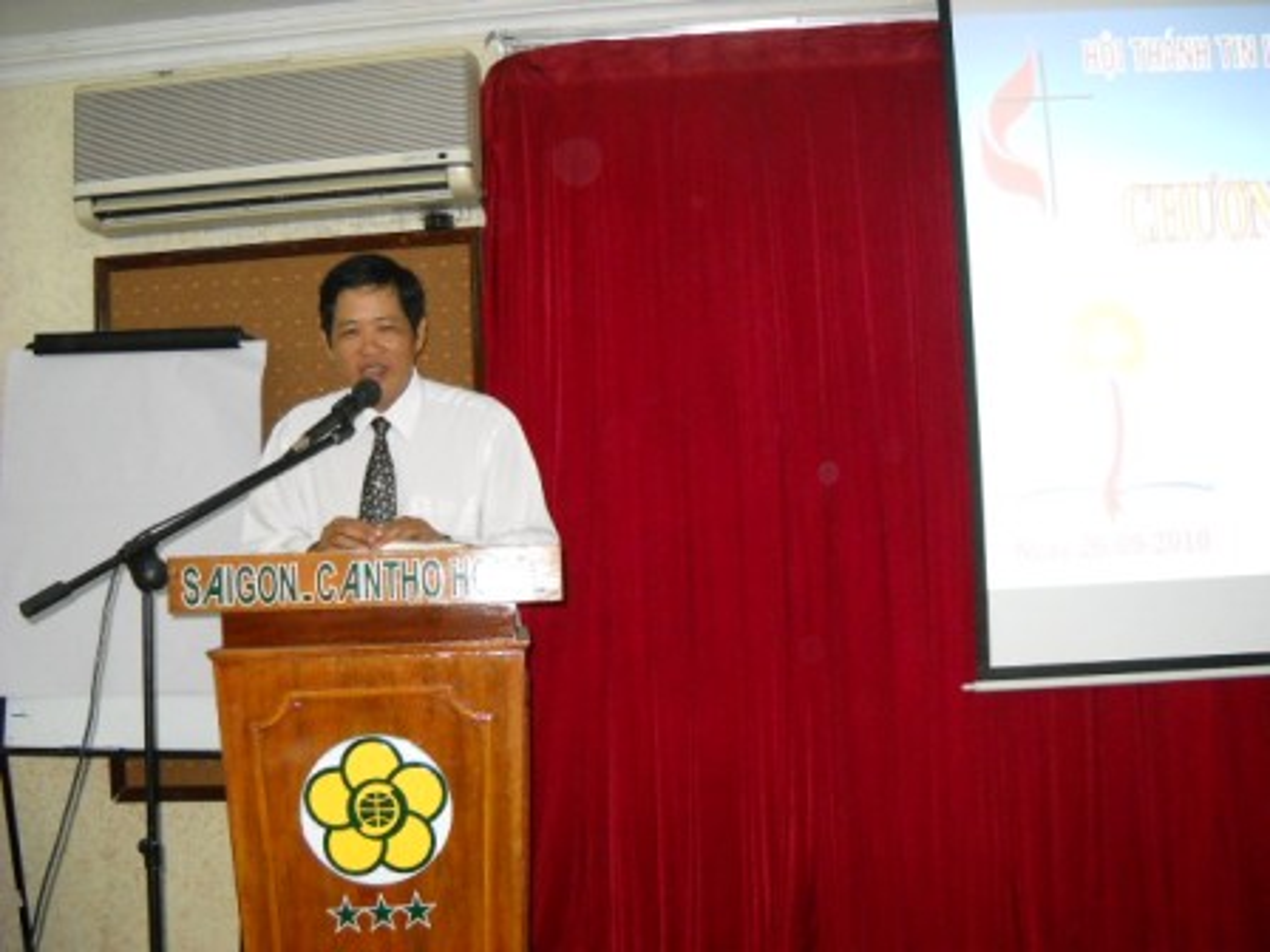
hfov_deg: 45.8
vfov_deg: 35.1
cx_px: 635
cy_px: 476
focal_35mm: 41
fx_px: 1504
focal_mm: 6.72
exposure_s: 1/30
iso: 400
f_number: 3.1
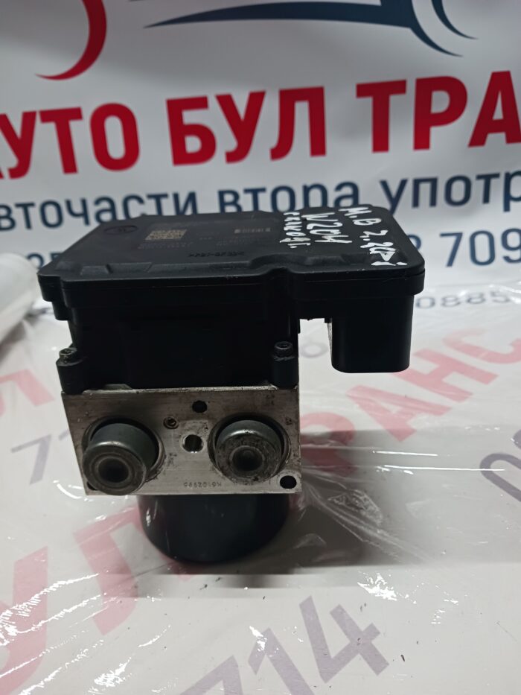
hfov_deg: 51.4
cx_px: 260
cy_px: 348
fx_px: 542
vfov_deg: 65.3
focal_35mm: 27
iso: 400
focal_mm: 4
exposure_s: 1/25
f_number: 1.8
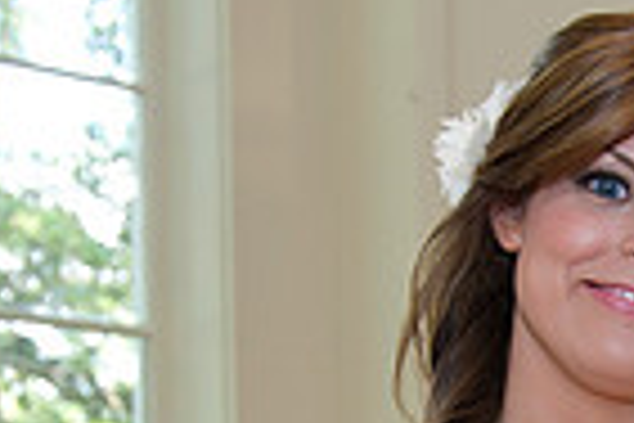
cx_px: 998
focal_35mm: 144
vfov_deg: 9.1
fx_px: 2536
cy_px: 774
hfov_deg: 13.3
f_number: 5
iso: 800
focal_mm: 35
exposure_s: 1/100
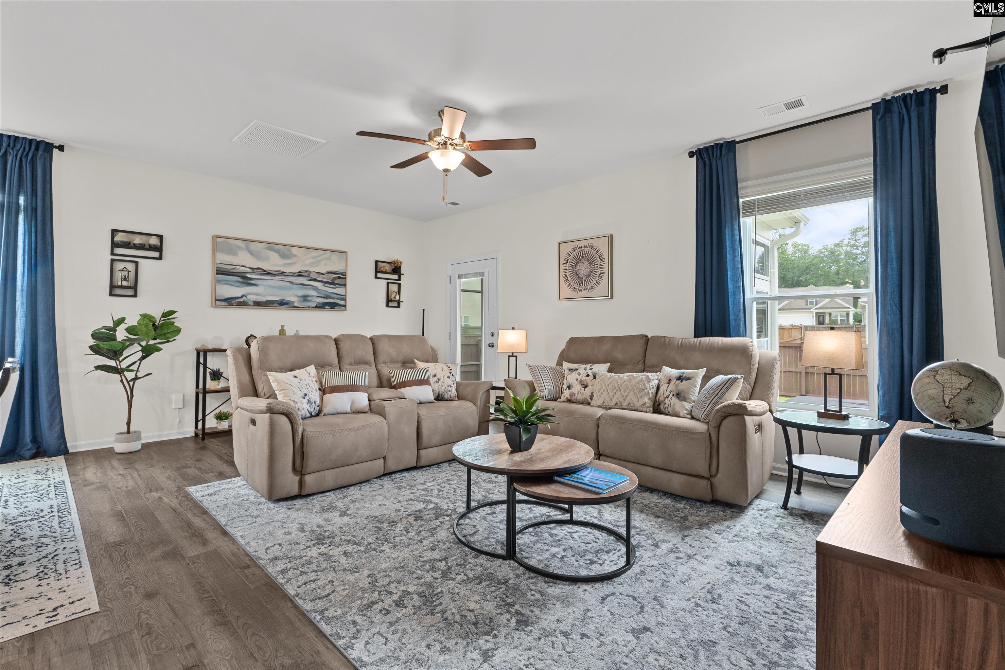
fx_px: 461
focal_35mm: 16
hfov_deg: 95.0
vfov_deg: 72.1
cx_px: 502
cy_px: 335
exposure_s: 1/6
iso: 320
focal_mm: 11
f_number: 6.3
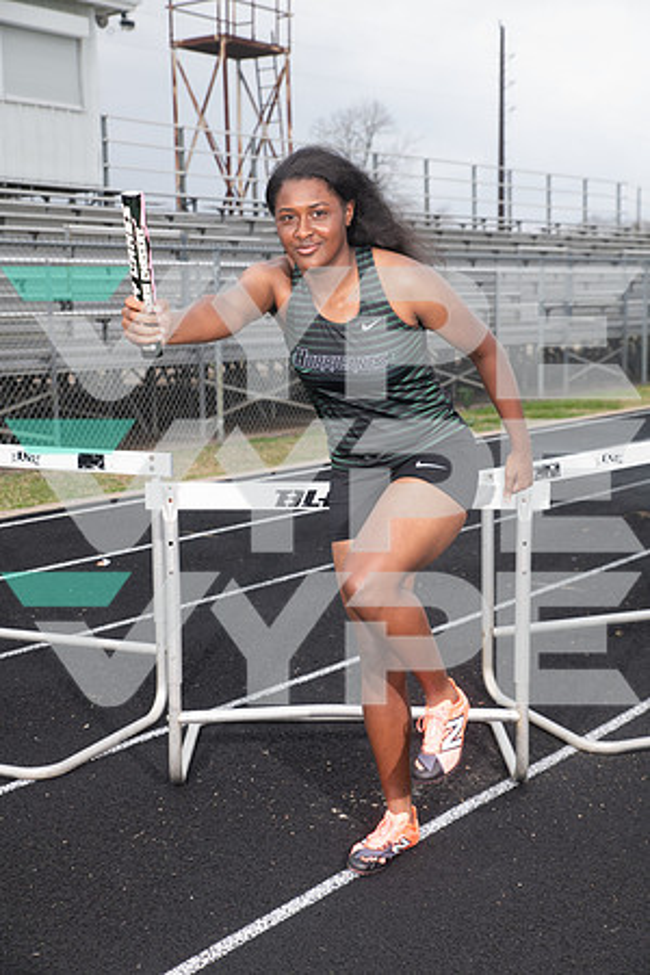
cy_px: 488
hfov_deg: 26.0
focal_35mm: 52
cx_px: 325
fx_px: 1408
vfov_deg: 38.2
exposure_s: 1/400
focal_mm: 52
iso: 250
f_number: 6.3
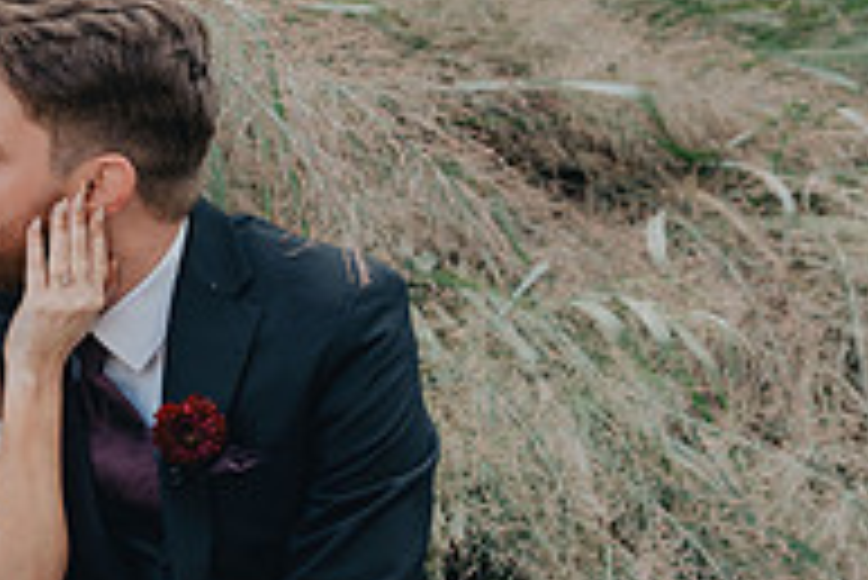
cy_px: 434
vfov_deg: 15.7
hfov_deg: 21.9
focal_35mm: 87
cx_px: -126
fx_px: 2099
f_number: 4
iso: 400
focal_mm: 29
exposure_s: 1/250
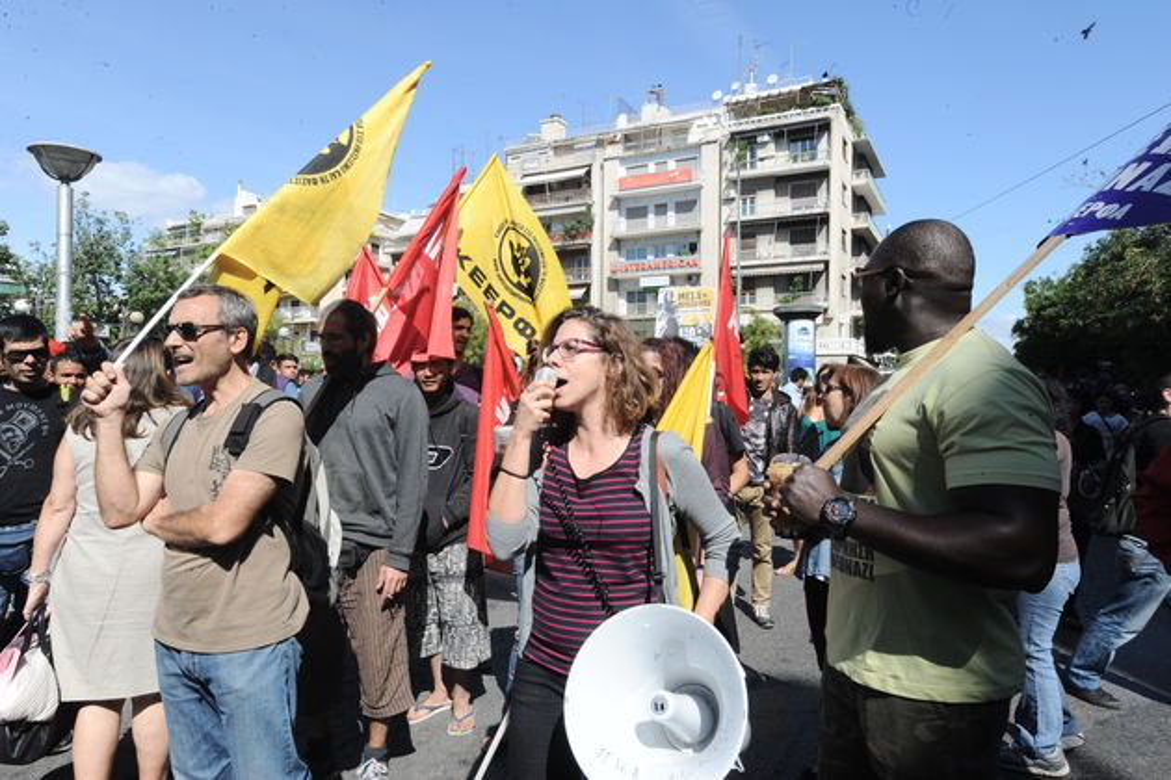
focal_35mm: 24
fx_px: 781
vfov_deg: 53.1
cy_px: 390
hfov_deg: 73.7
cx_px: 586
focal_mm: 24
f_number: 22
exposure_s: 1/125
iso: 400
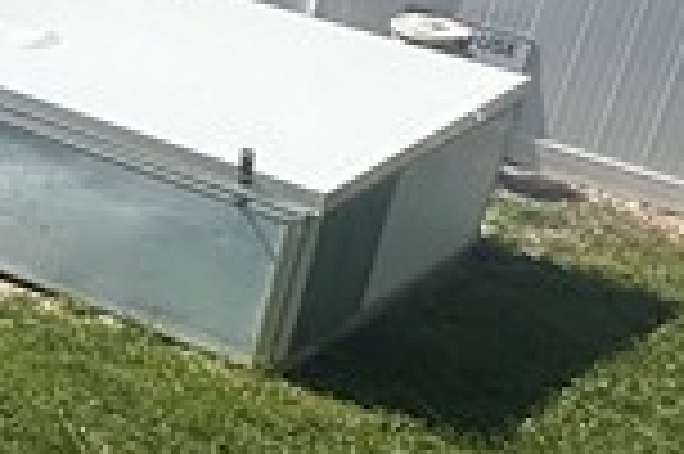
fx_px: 1860
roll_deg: +0.6
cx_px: -1300
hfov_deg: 11.9
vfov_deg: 13.3
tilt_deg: -18.6
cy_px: -171
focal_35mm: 98
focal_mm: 2.22
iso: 50
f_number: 2.2
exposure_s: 1/3861
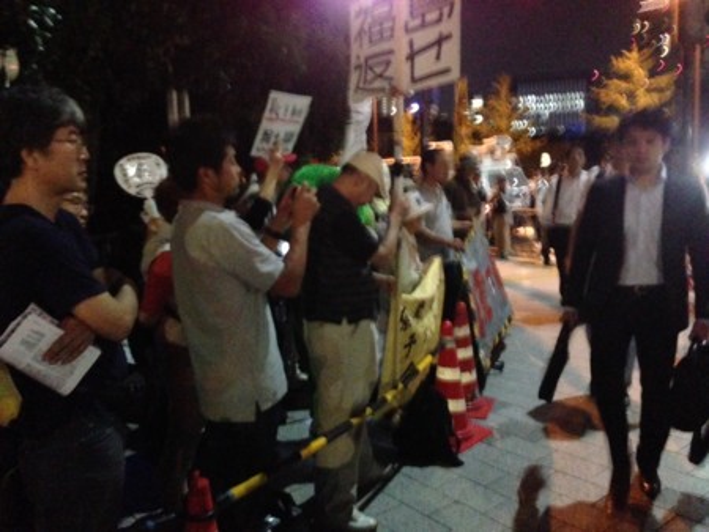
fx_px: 1353
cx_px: 354
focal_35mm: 66
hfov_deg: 29.4
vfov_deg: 22.3
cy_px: 266
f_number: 2.4
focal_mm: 4.12
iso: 1600
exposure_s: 1/15
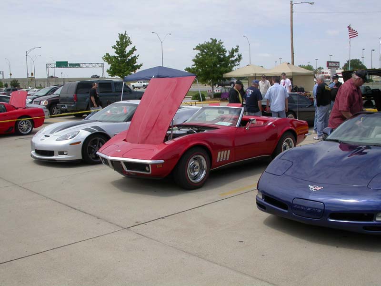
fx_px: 418
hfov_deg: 49.0
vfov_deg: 37.7
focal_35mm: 38
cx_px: 190
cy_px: 143
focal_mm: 7.85
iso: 100
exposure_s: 1/384
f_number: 7.5
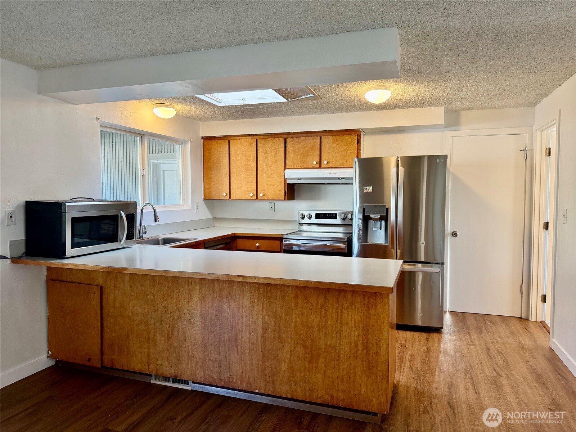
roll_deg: -0.2
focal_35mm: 24
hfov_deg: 71.6
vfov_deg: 56.8
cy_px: 216
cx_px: 288
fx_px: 399
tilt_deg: -2.0
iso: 200
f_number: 1.78
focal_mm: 6.76
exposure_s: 1/120
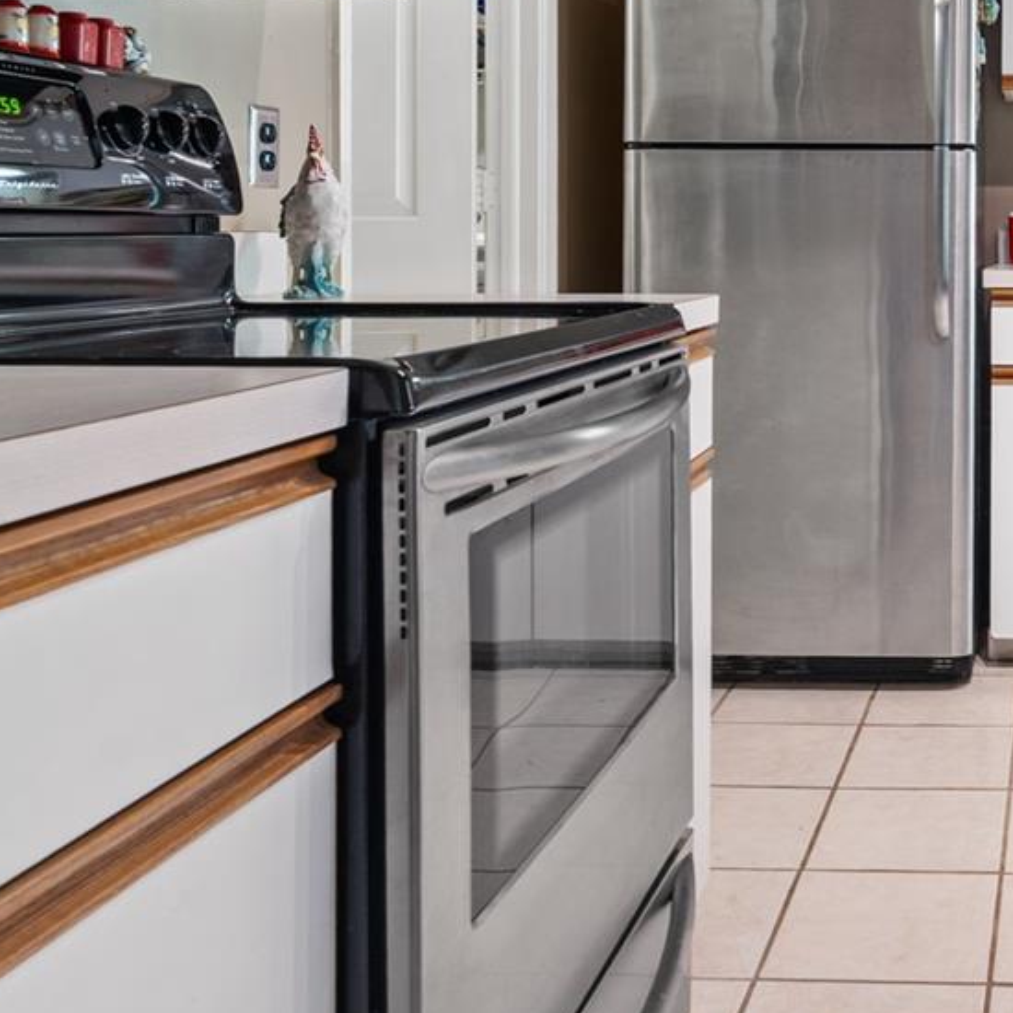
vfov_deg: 39.2
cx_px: 1031
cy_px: 280
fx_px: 1391
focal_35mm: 42
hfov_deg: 35.8
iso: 160
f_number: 8
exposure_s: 2
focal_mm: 17
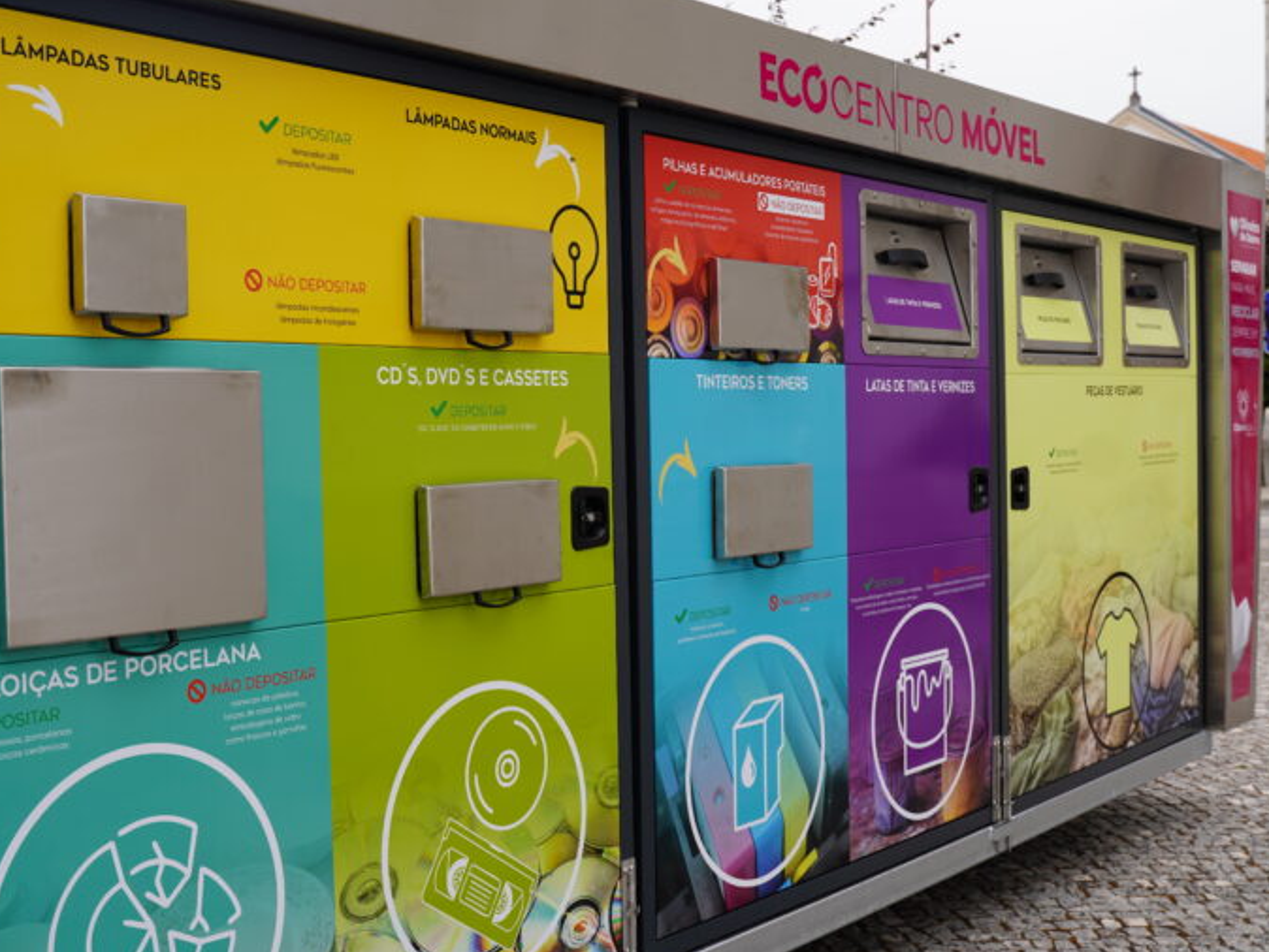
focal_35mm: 46
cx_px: 602
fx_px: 1687
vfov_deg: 31.5
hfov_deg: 41.2
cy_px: 476
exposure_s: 1/250
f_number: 5
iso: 100
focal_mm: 28
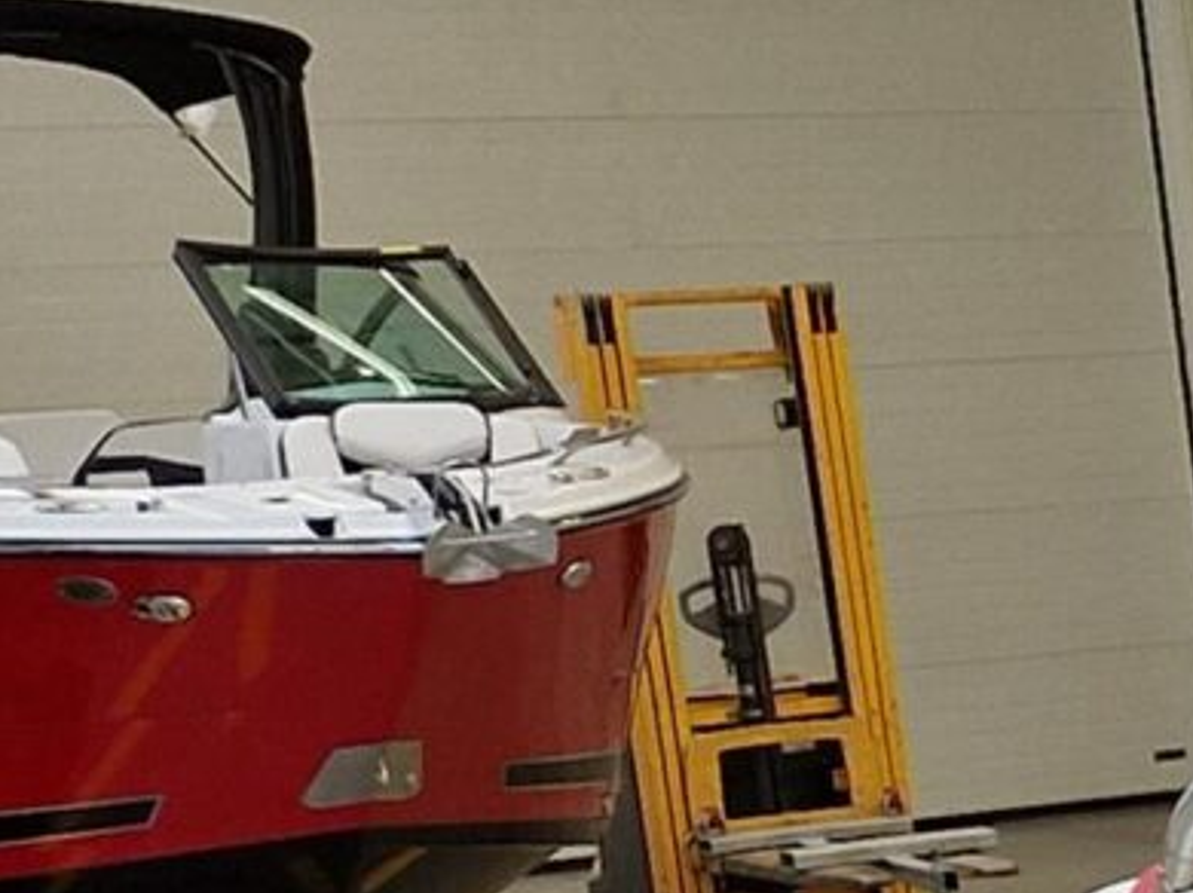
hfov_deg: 9.7
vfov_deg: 9.7
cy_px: 917
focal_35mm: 151
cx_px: 3711
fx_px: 5201
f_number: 1.8
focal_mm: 5.4
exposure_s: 1/180
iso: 80
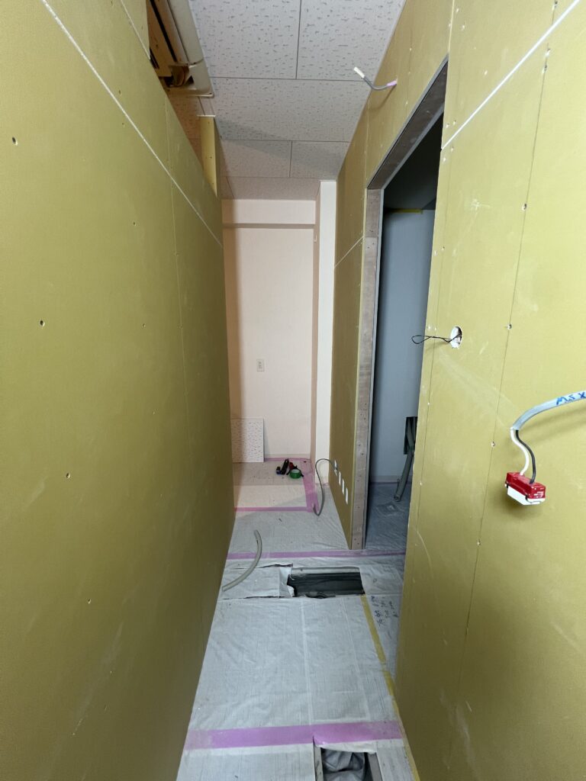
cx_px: 293
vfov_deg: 106.2
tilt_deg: -11.5
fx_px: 293
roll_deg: -0.2
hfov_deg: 89.9
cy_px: 390
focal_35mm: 13
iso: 160
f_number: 1.8
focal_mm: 1.57
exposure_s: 1/100
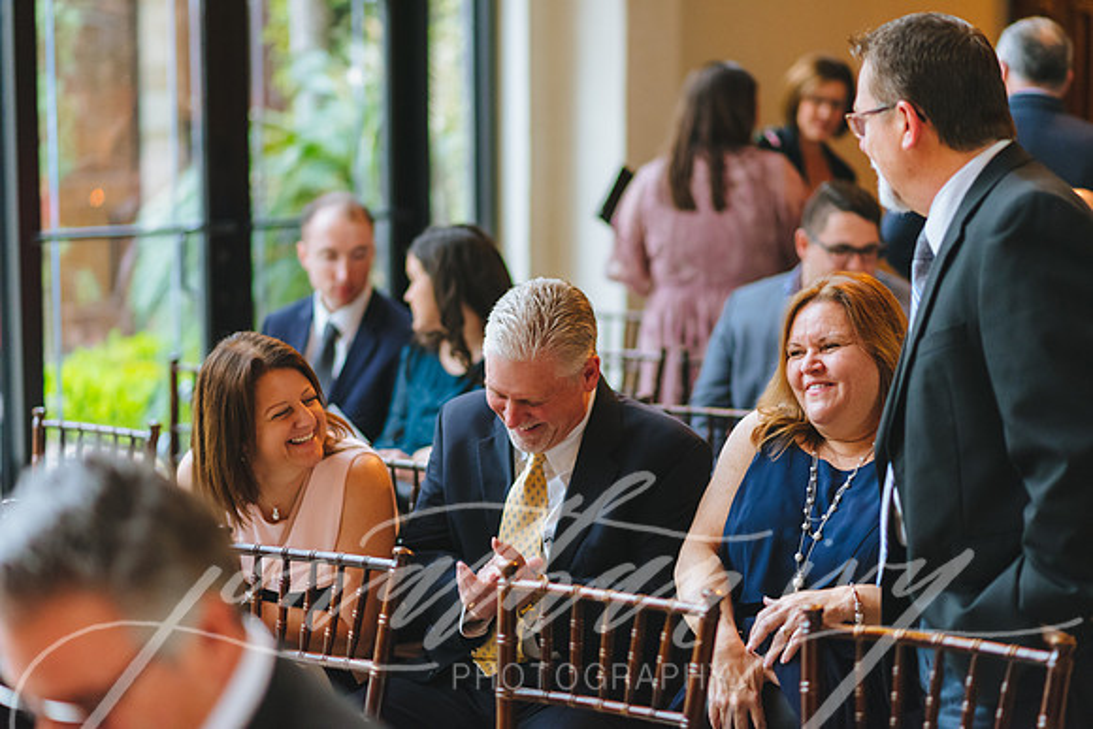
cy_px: 364
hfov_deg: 23.9
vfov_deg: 16.1
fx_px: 2581
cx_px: 546
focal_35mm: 85
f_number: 2
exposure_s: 1/200
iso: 3200
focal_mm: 85
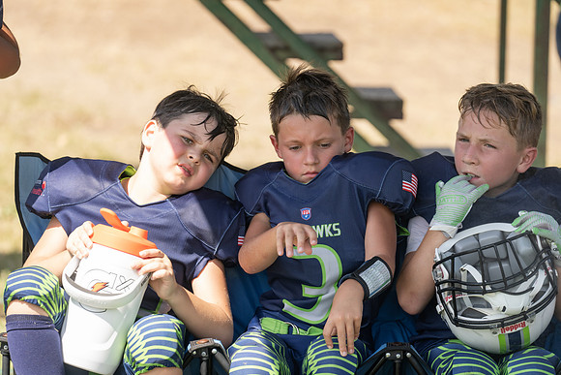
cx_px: 280
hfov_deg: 10.8
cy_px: 188
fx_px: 2977
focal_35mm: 191
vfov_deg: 7.2
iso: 160
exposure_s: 1/500
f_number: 4
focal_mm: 191
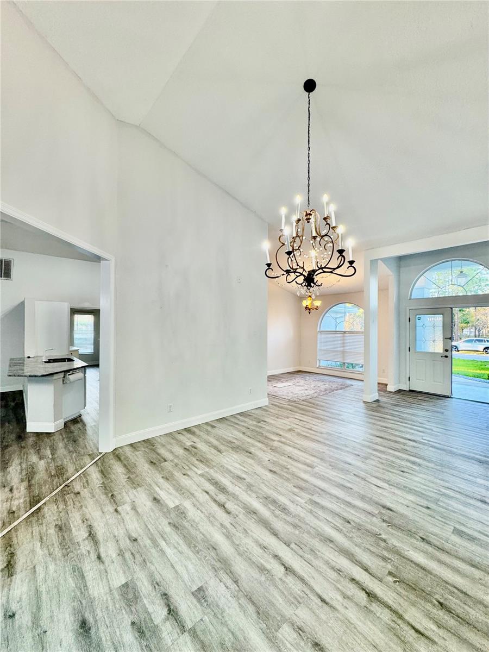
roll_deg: +0.3
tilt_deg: +1.6
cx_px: 244
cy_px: 326
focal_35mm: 14
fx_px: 264
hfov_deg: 85.7
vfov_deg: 102.1
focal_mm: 2.22
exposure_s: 1/120
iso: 200
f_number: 2.2
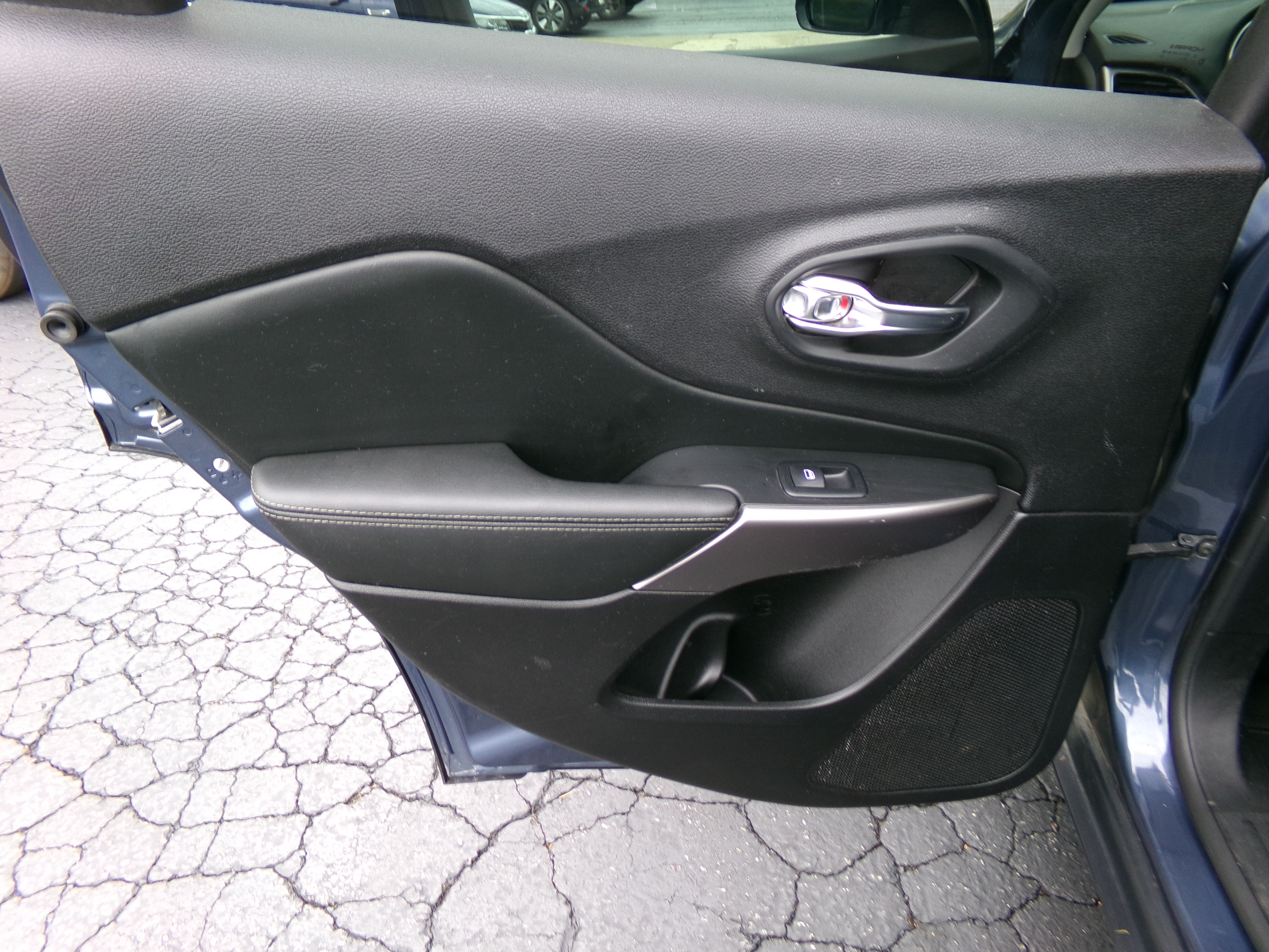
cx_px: 634
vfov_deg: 56.8
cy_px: 476
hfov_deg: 71.6
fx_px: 880
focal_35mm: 24
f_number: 3.7
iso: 144
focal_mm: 4.3
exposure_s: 1/34
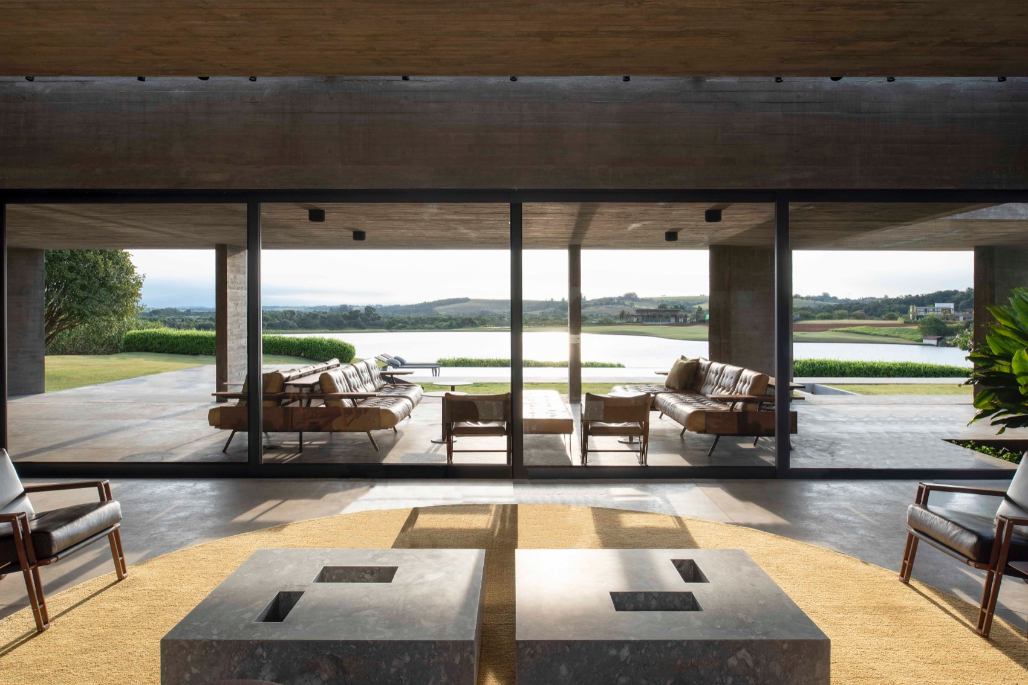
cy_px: 342
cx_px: 514
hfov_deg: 73.7
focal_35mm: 24
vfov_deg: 53.2
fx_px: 685
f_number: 13
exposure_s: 1/13
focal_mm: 24
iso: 100
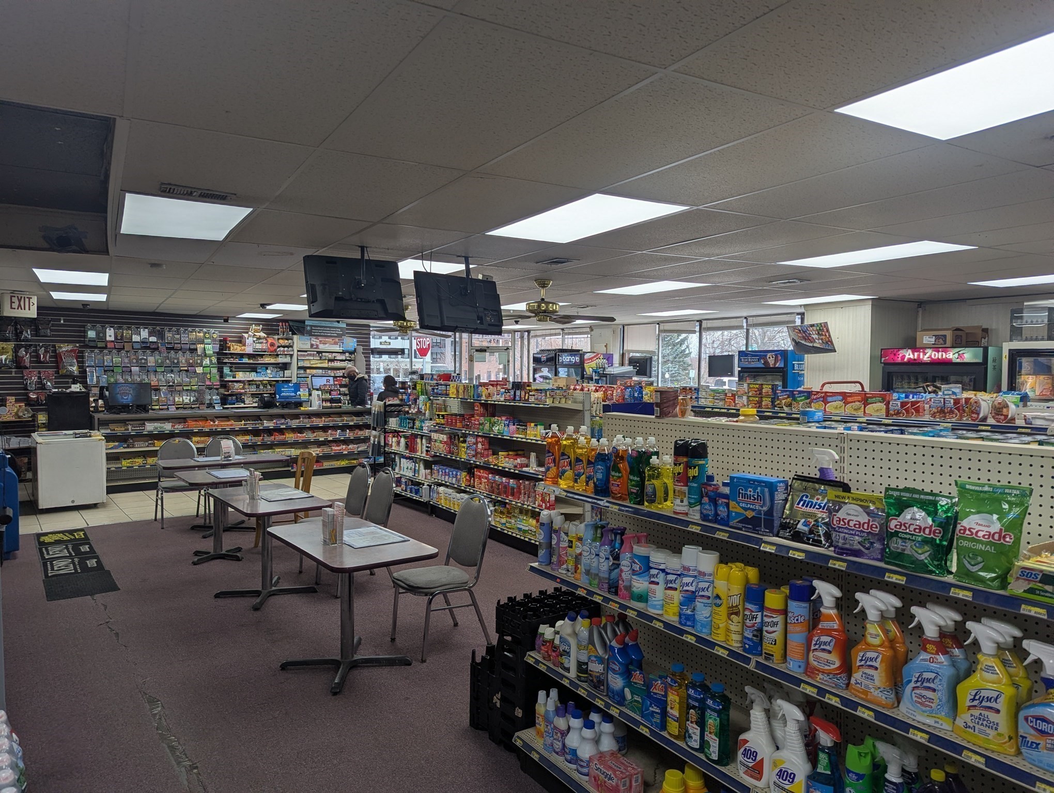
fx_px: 732
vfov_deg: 56.9
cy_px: 396
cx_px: 527
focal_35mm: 24
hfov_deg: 71.5
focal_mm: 6.81
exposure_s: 1/234
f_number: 1.85
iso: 45
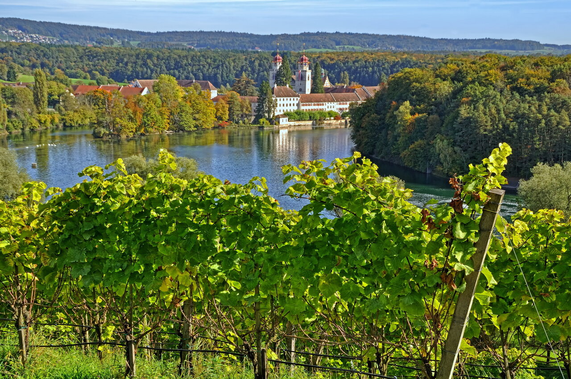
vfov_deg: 25.7
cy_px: 190
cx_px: 286
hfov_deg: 37.9
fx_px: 832
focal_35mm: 52
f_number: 11
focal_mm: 35
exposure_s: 1/125
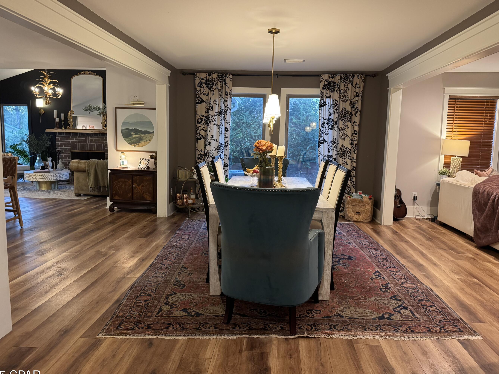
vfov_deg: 51.3
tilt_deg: -7.9
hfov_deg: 65.3
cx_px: 250
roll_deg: -1.1
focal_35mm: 27
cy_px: 184
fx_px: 389
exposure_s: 1/60
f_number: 1.78
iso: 400
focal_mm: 6.76
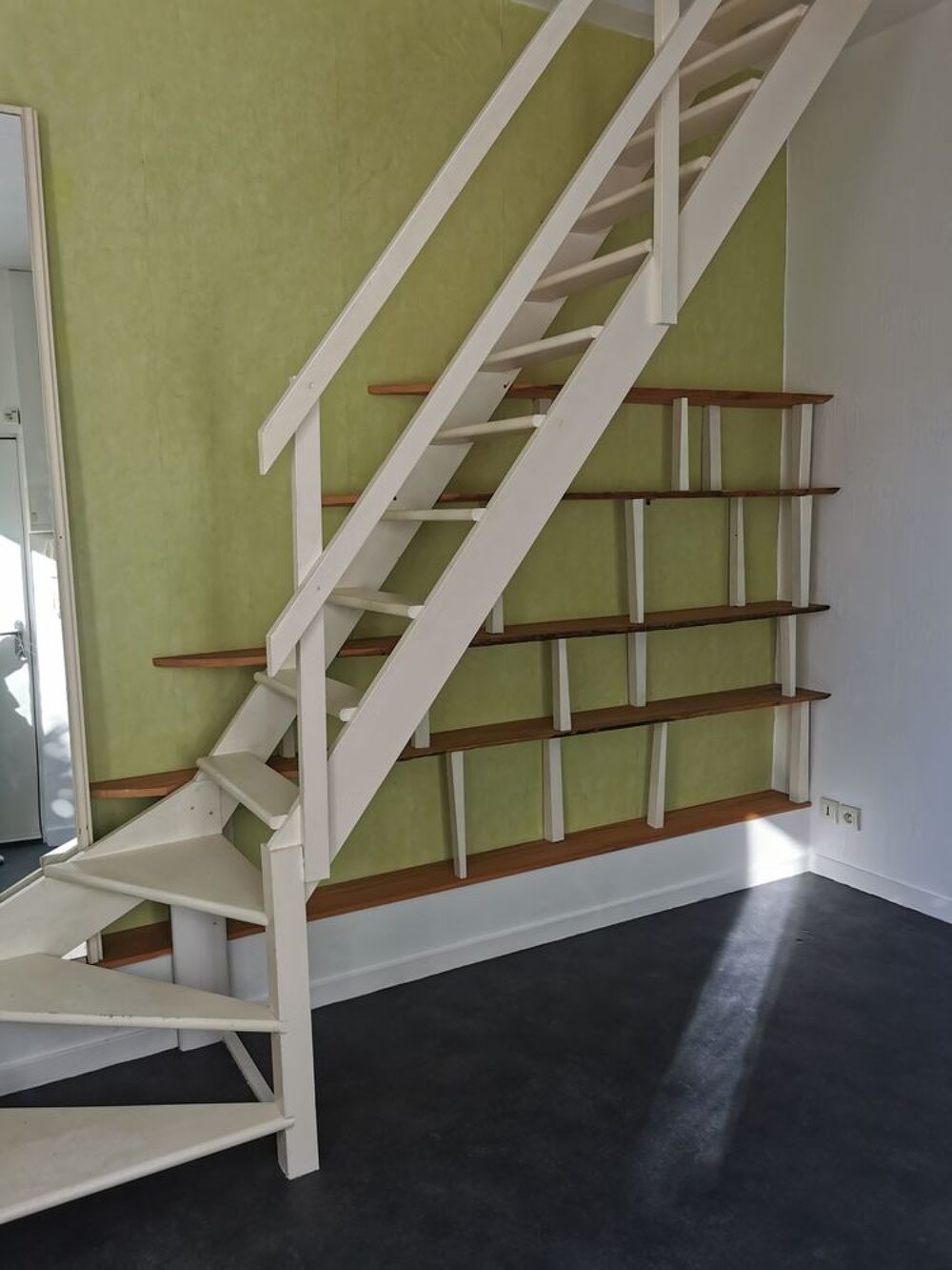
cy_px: 635
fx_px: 990
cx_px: 476
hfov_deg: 51.4
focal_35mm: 27
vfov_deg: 65.3
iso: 50
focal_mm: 5.56
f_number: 1.6
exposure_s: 1/379
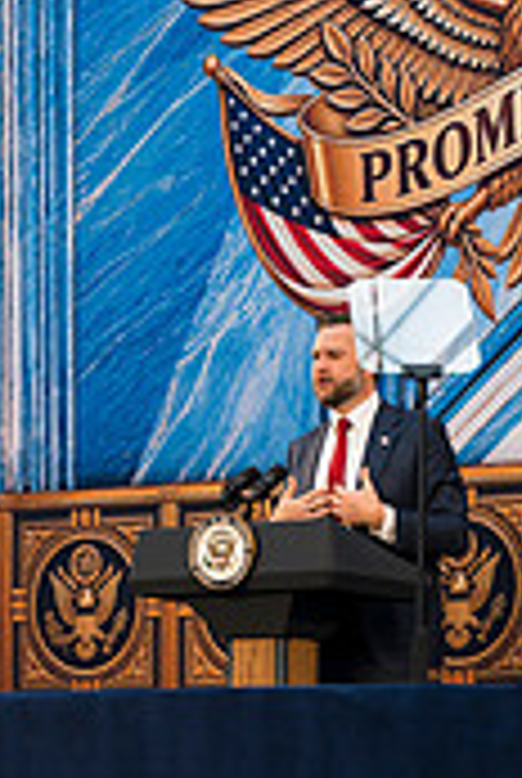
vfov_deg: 10.8
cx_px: 238
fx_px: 4051
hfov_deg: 7.4
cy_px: 872
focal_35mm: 187
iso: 320
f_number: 4
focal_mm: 72
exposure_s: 1/160
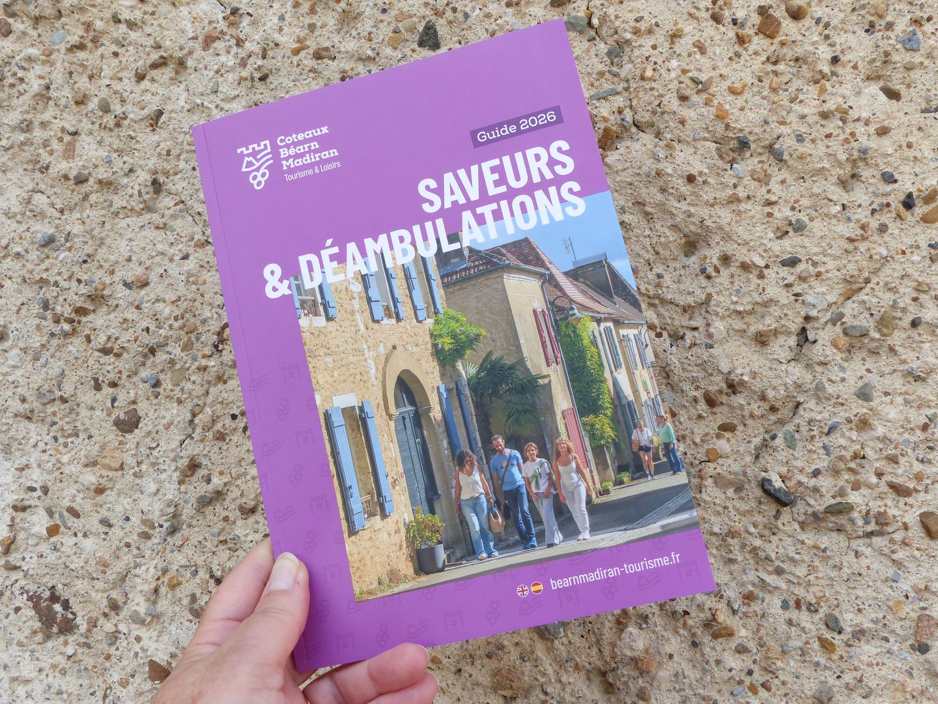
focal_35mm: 29
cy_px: 352
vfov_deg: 48.2
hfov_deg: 61.7
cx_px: 469
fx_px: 786
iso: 100
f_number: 4
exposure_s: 1/200
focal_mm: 5.2
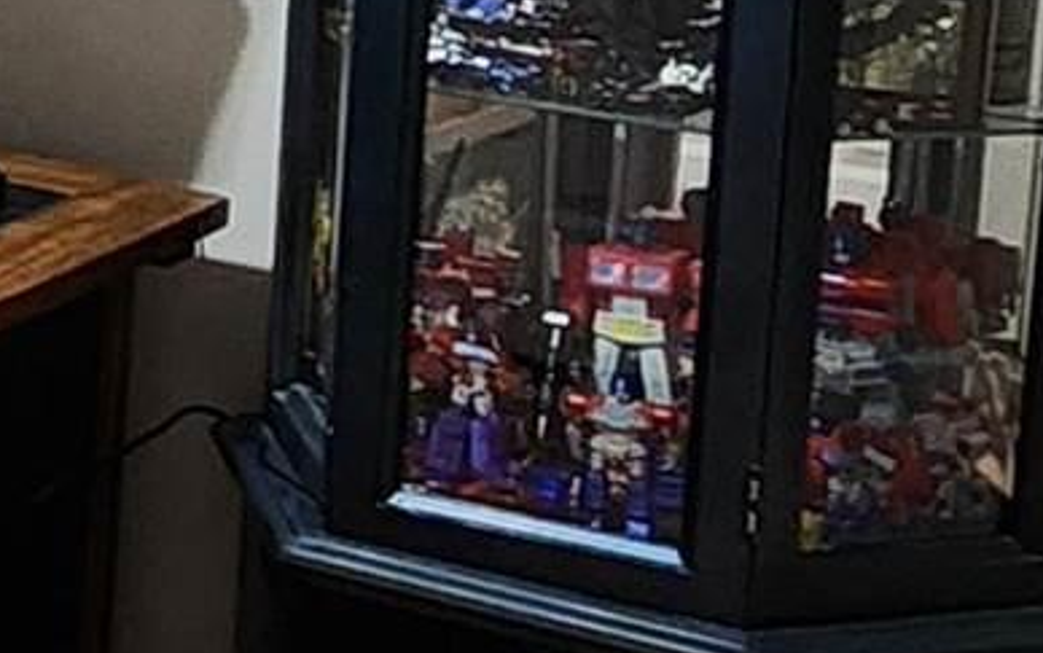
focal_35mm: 109
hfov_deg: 13.6
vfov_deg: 11.6
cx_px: -1495
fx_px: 3100
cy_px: -250
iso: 320
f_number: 2.2
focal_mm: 2.2
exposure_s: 1/30
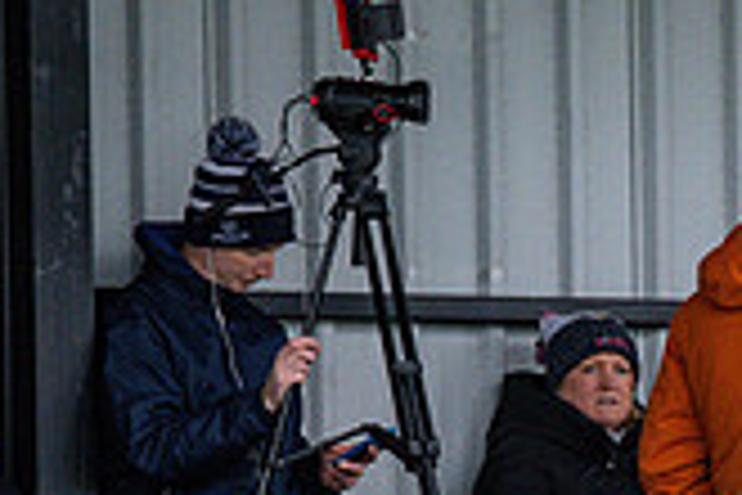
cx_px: 1201
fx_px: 21764
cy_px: 605
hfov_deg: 2.0
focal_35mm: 1056
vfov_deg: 1.3
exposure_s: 1/640
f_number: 2.8
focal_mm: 300
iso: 1800
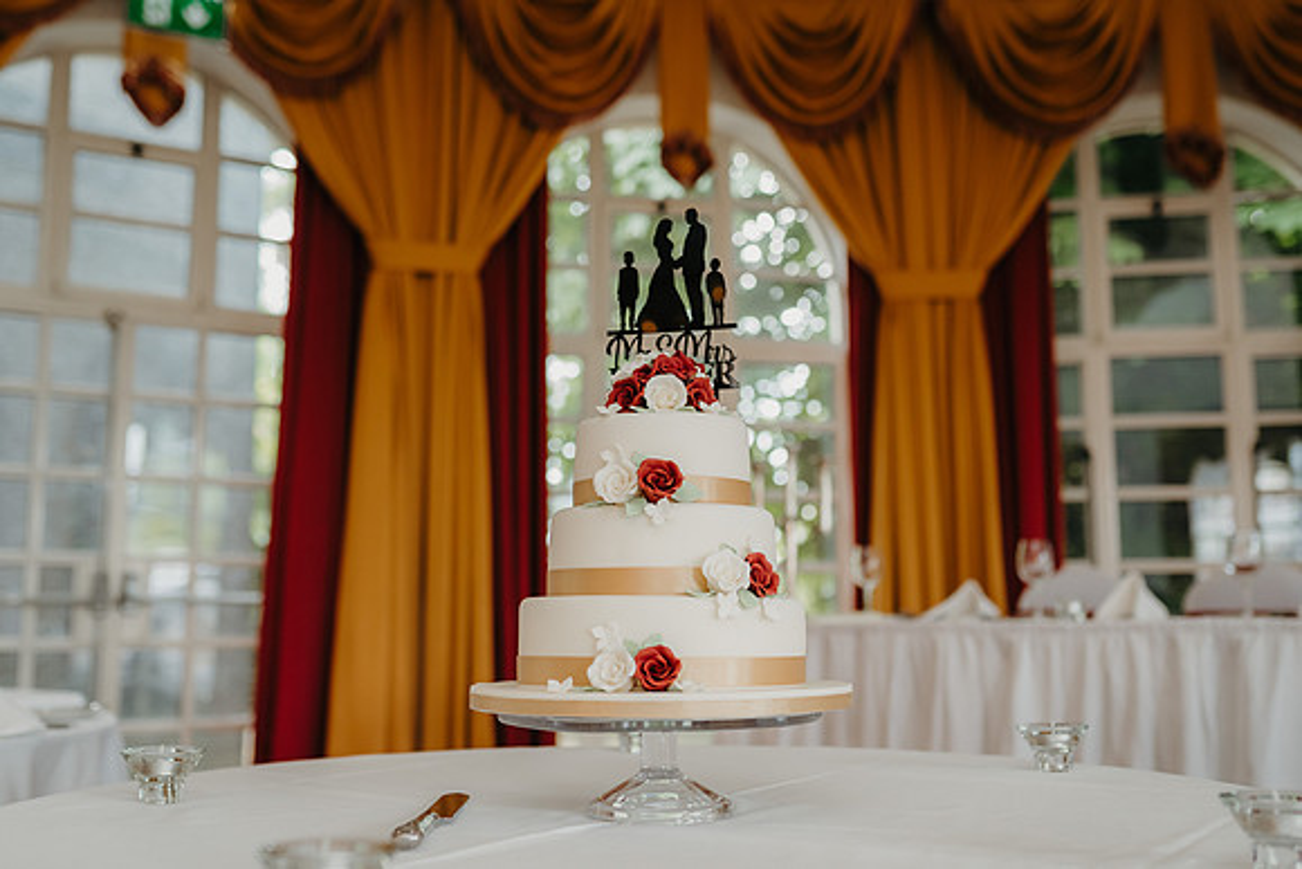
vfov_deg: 34.6
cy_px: 434
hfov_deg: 50.0
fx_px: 1397
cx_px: 630
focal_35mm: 39
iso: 800
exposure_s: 1/200
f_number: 2.2
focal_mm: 35
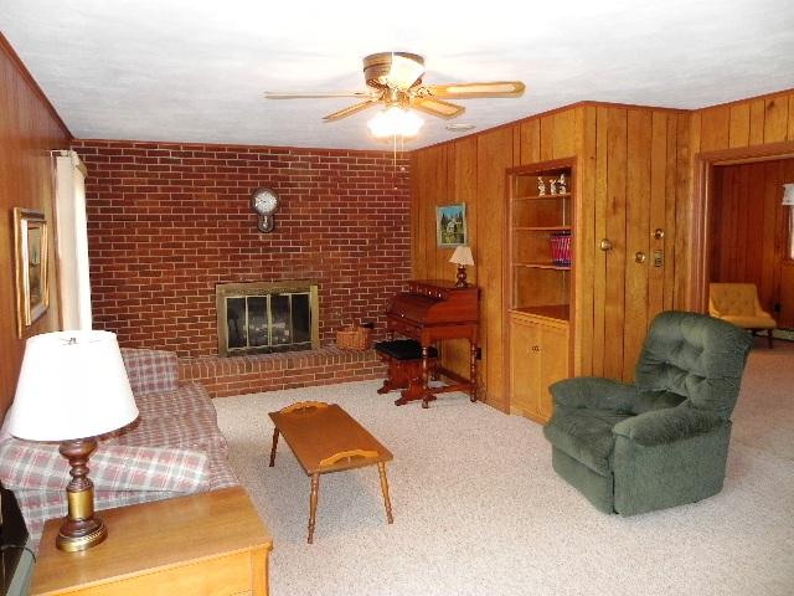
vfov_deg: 53.1
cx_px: 397
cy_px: 298
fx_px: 596
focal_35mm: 26
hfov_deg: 67.3
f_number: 2.8
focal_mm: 4.6
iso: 200
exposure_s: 1/30
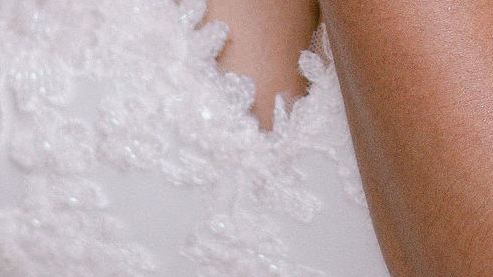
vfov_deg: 1.9
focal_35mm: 650
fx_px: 8495
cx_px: 809
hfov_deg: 3.3
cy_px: -536
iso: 500
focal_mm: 85
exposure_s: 1/200
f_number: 2.5
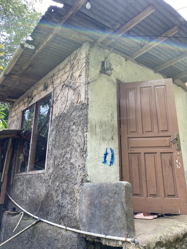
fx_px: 187
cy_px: 124
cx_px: 94
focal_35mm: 26
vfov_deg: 67.3
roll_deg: -0.5
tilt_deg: +17.5
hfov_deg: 53.1
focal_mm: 4.25
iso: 32
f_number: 1.8
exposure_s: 1/308
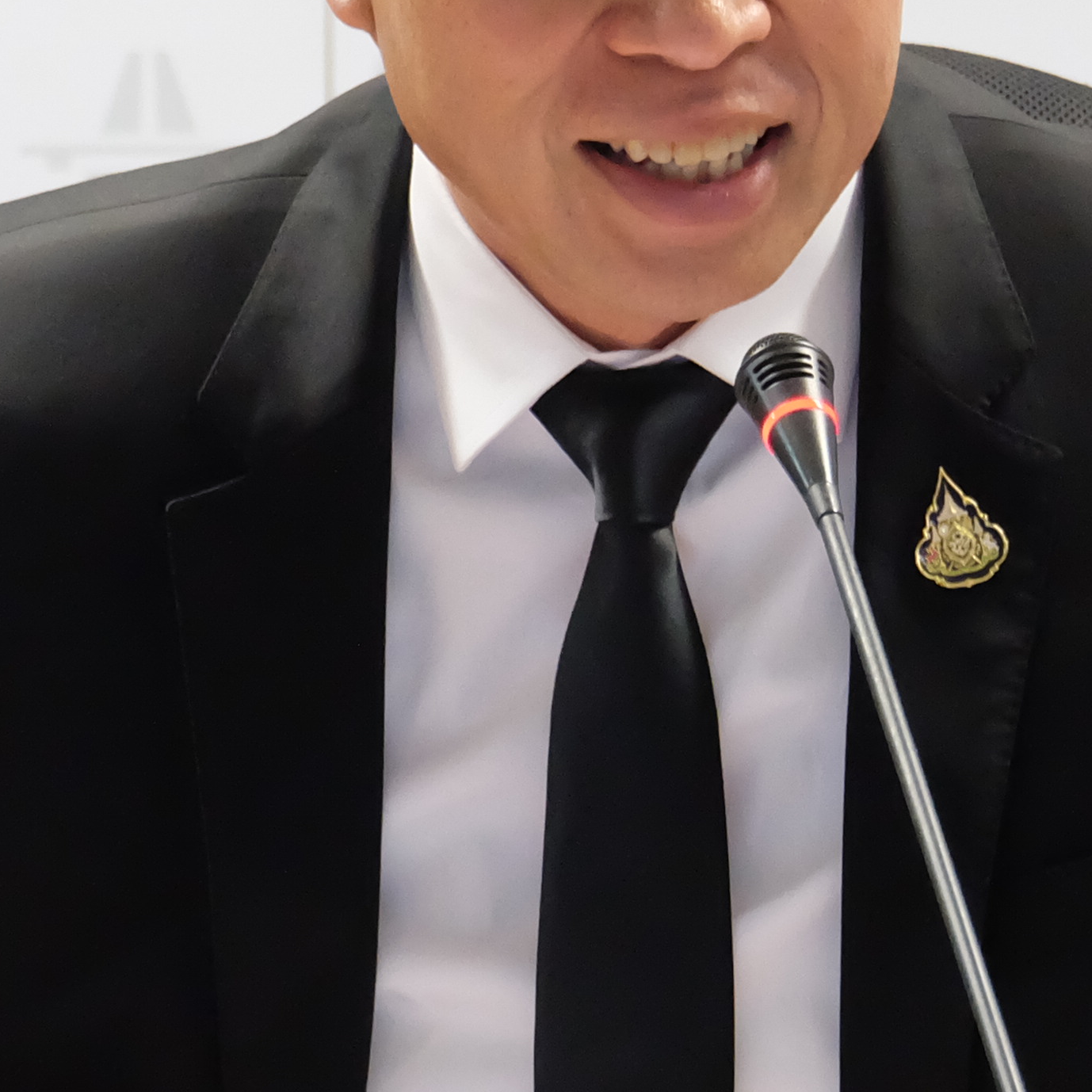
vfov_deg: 2.8
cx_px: 655
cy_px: 395
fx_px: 21985
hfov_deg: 2.8
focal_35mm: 616
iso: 6400
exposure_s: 1/56
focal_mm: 135.7
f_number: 6
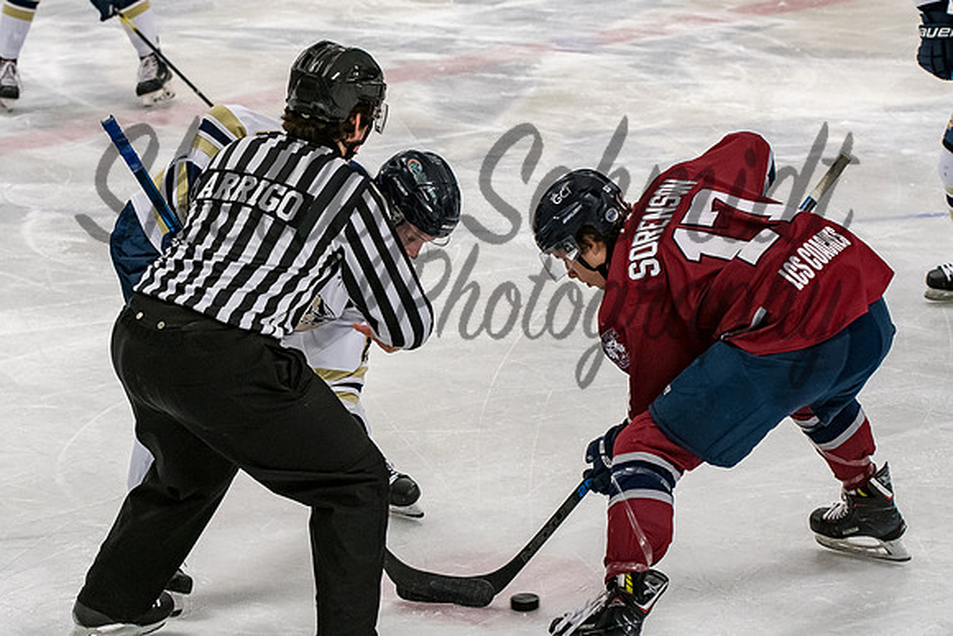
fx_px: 3352
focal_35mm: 127
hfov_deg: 16.2
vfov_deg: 10.8
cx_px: 414
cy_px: 254
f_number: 4
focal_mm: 70
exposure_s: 1/800
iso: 3200
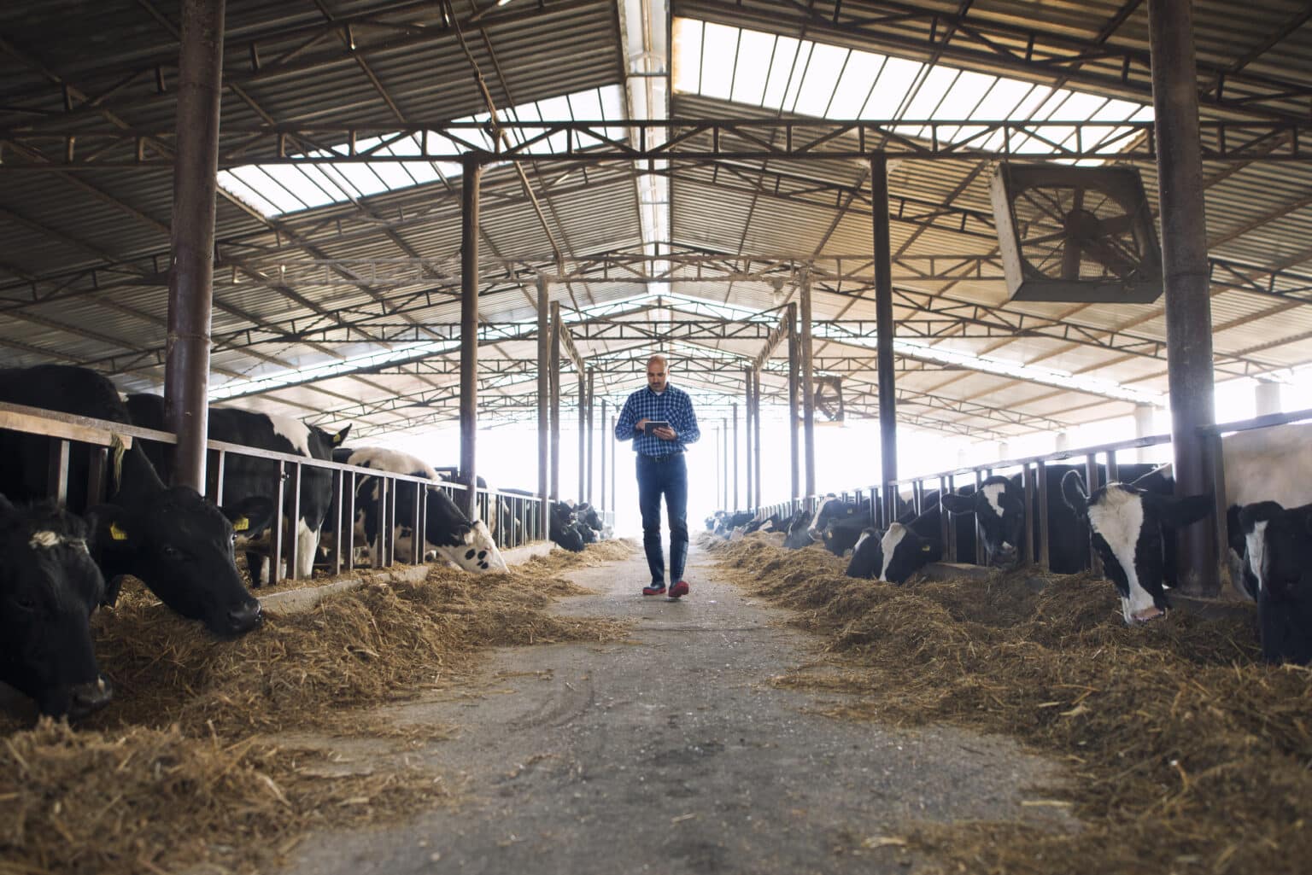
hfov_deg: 84.0
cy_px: 438
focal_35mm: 20
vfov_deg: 62.0
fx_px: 729
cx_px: 656
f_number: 1.8
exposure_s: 1/250
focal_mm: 20
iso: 640
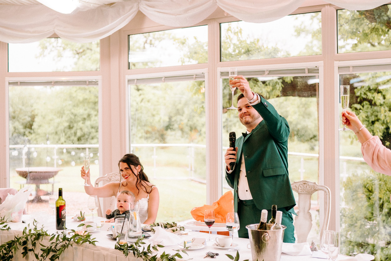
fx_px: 565
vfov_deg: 26.0
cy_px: 130
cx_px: 196
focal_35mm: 52
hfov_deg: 38.2
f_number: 2
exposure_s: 1/250
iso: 800
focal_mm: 35
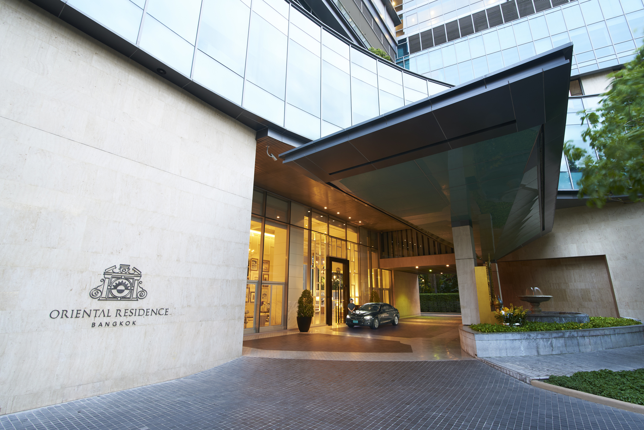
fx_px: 286
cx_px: 322
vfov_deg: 73.8
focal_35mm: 16
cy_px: 215
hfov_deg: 96.7
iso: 100
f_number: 11
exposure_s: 8
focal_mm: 16
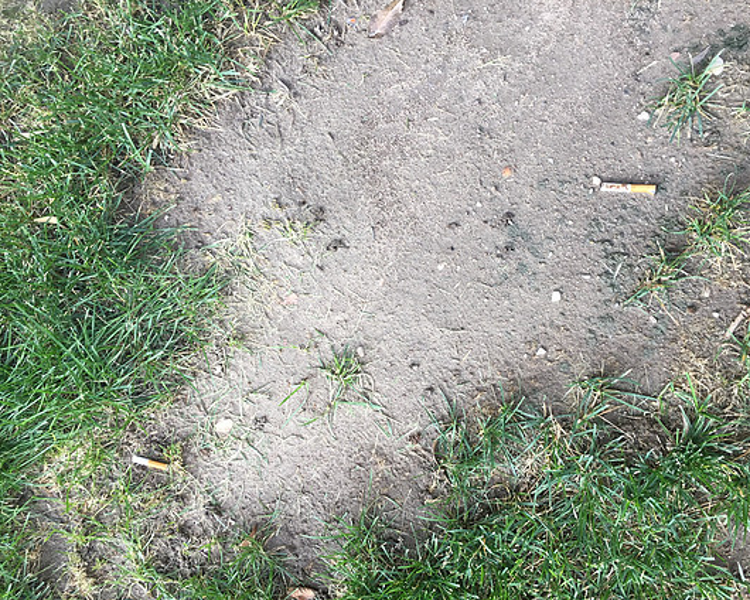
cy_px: 306
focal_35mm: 31
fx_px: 688
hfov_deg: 57.1
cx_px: 398
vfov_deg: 47.1
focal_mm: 4.15
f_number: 2.2
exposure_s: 1/40
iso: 25
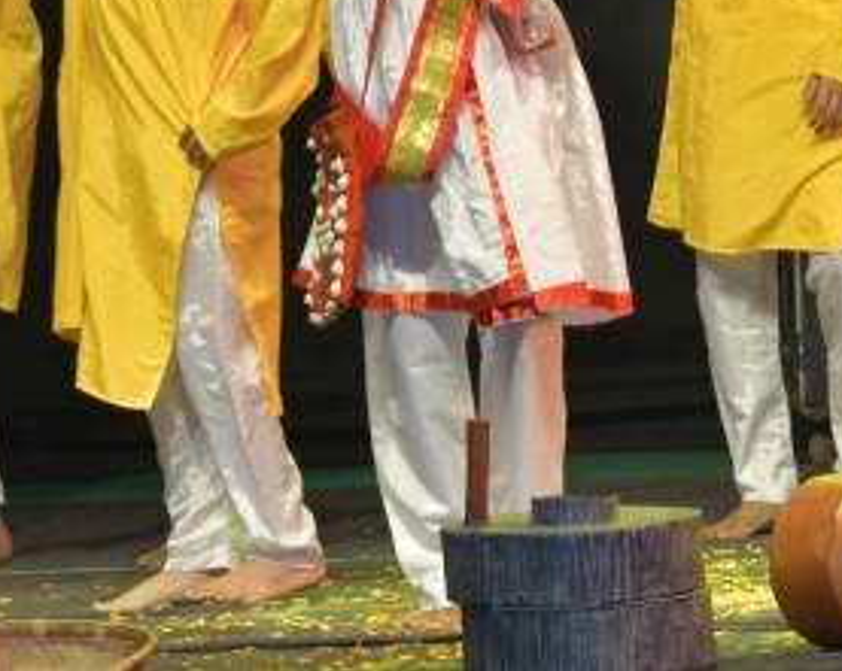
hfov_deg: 6.4
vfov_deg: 5.1
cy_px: -135
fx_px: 7568
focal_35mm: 304
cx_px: 547
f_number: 8
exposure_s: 1/160
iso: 1000
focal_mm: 75
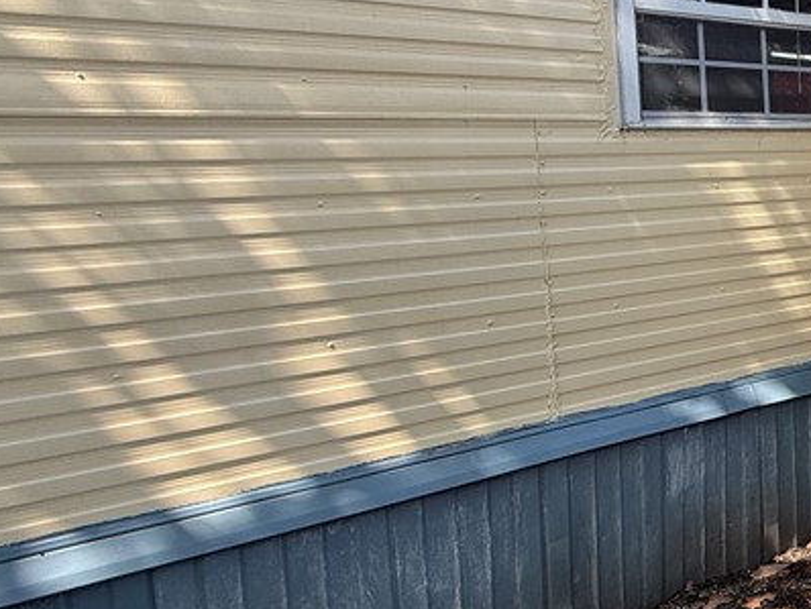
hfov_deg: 37.2
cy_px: 222
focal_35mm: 36
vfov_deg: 39.4
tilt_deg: -4.4
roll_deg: +1.5
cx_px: 1001
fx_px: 844
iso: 50
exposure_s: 1/224
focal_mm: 2.22
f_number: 2.2
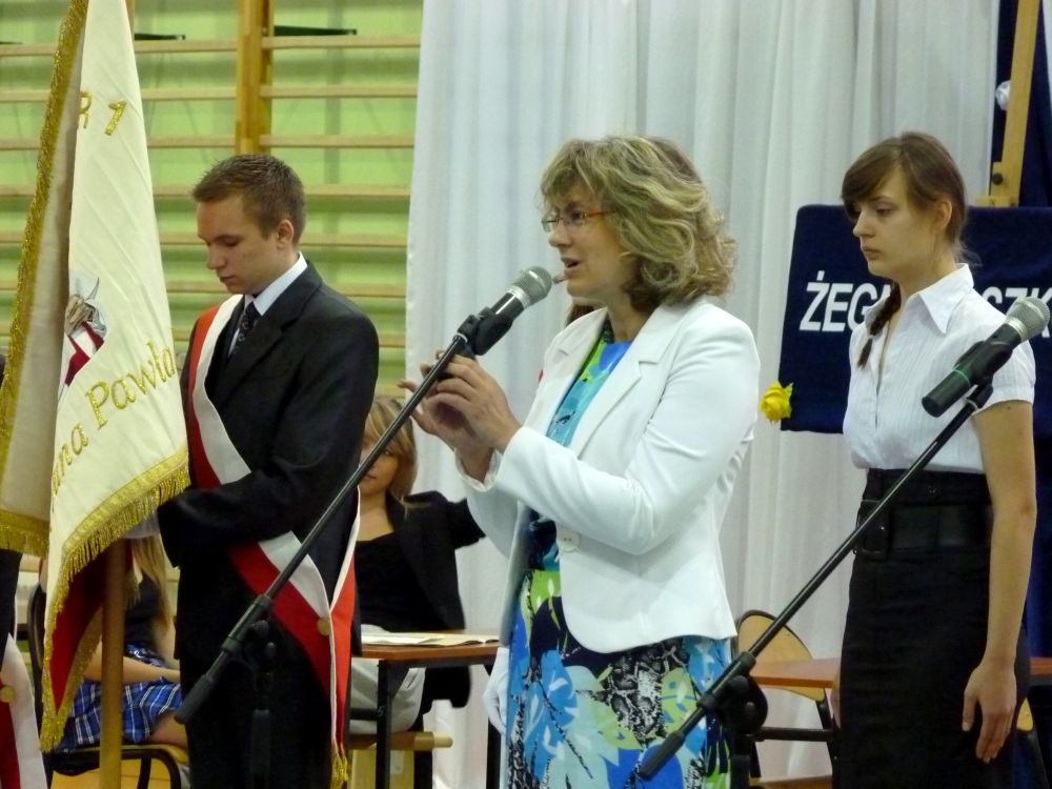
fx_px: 7051
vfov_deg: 6.4
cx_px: 526
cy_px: 394
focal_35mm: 232
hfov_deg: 8.5
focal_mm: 41.2
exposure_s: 1/50
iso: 800
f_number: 3.7
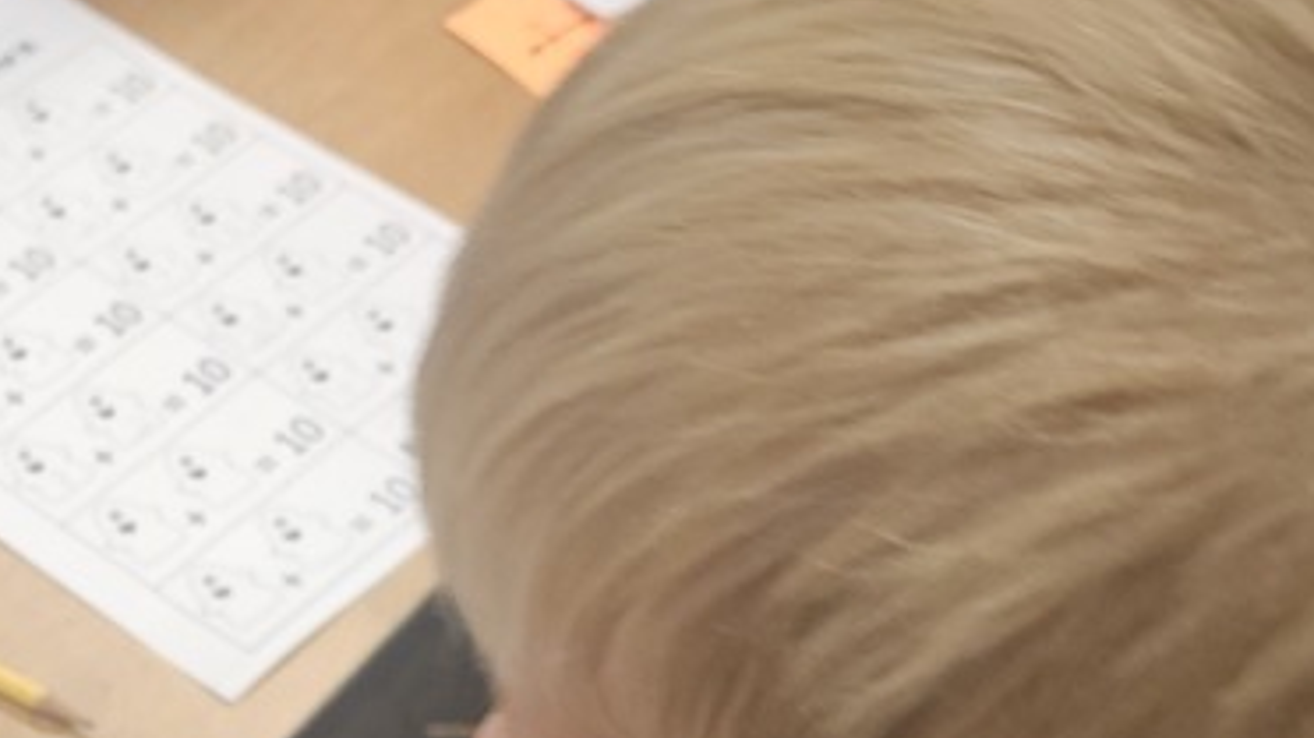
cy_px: 1017
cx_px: -25
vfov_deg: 16.3
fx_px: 2403
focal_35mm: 69
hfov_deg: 28.5
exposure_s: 1/120
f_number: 1.7
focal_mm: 6.3
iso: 250
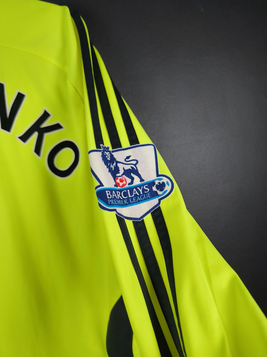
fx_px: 237
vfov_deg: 73.9
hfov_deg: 58.9
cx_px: 134
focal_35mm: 23
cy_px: 178
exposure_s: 1/200
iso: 400
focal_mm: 6.57
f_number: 1.6
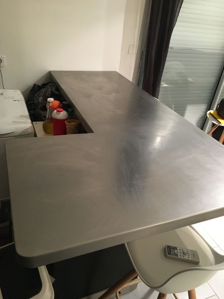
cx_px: 112
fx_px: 250
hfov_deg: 48.2
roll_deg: -8.0
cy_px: 150
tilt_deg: -29.6
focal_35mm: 29
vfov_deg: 61.7
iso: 250
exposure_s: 1/17
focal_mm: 4.15
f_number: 2.2
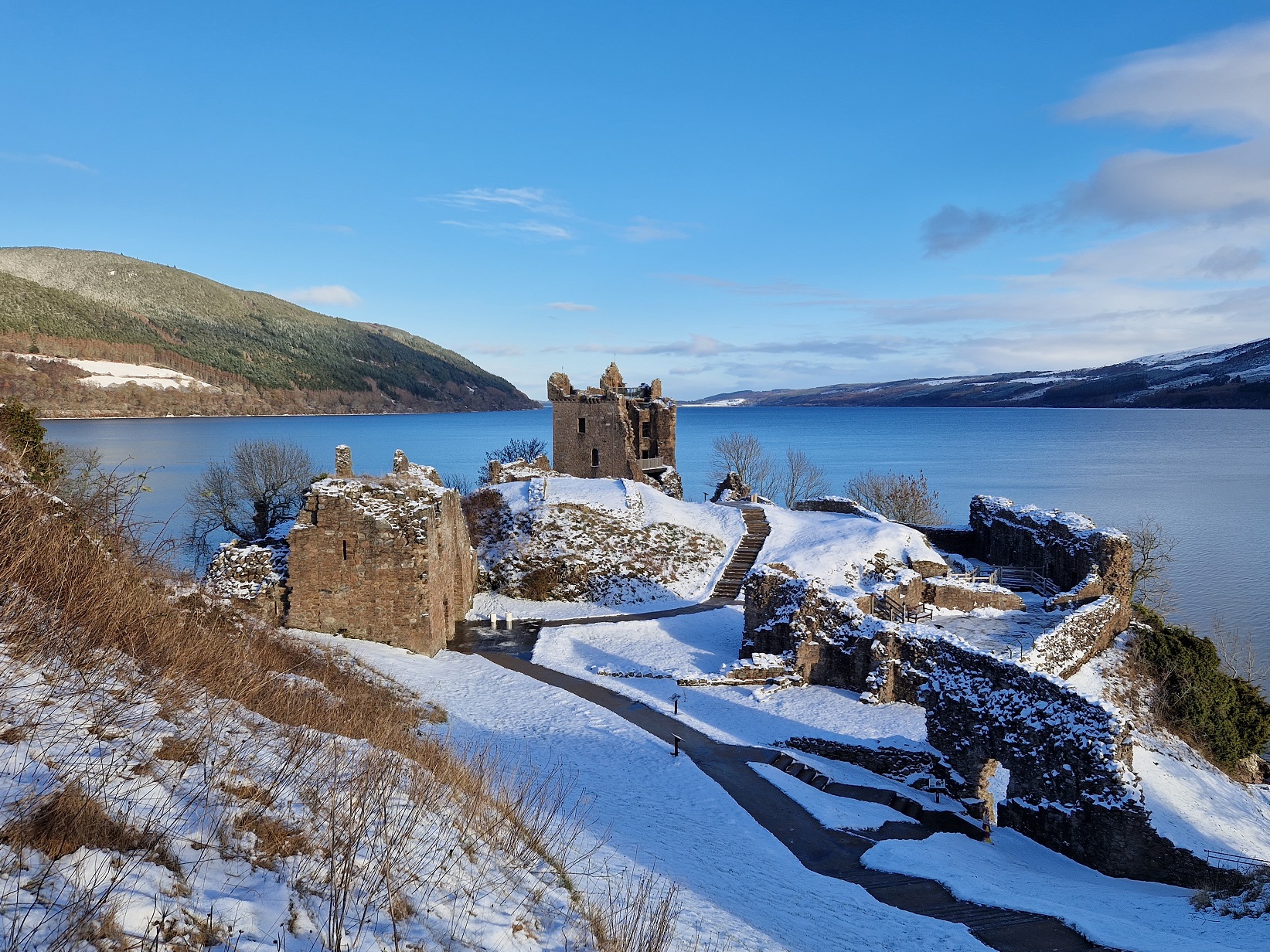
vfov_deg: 49.6
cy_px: 539
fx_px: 1027
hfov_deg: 63.3
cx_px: 691
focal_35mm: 28
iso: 50
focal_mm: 5.4
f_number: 1.8
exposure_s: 1/1184
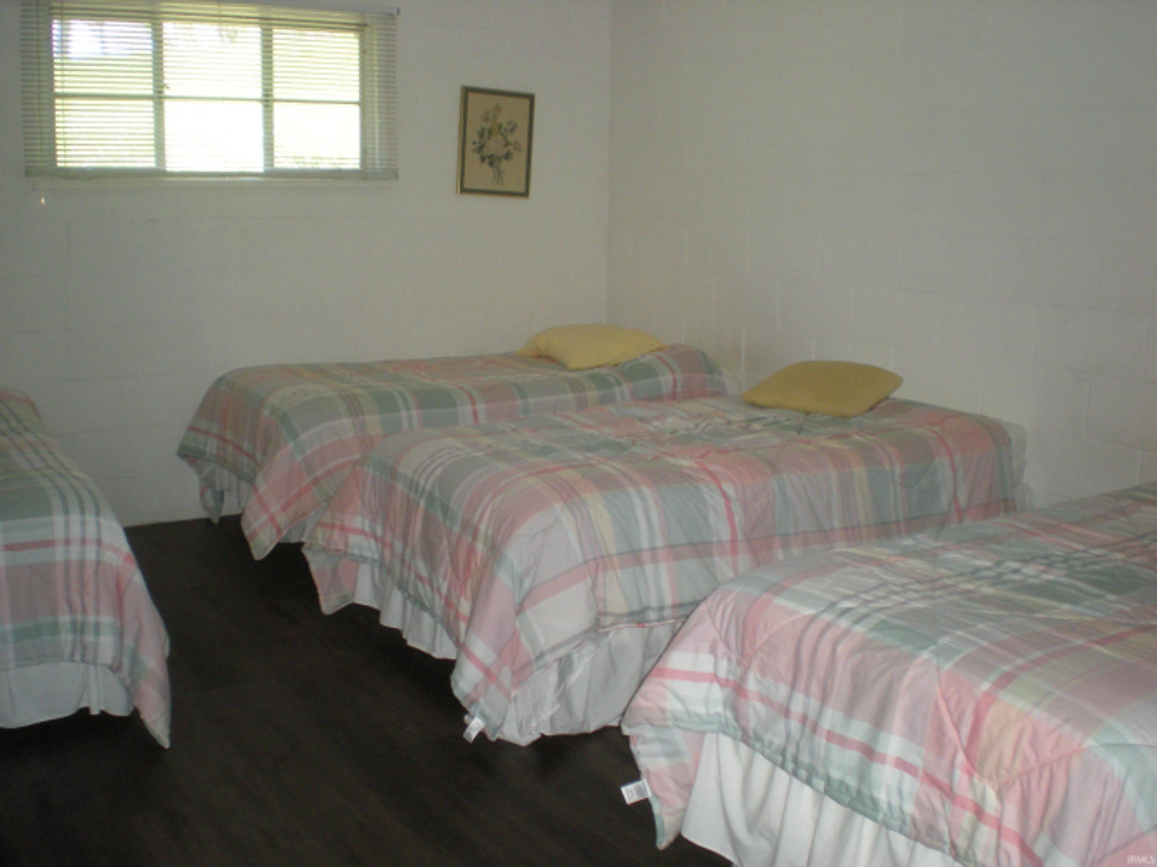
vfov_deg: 37.7
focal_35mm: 38
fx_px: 1270
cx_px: 578
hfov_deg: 49.0
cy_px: 434
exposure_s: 1/60
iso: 203
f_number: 3.1
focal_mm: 6.3
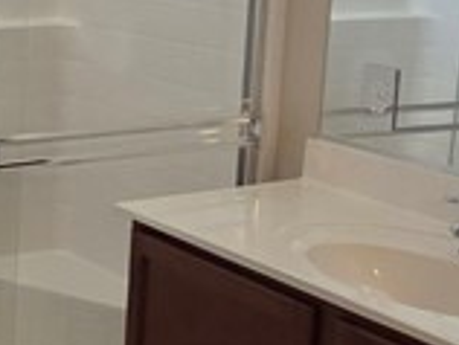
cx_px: -203
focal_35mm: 84
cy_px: 38
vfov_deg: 17.4
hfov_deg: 20.4
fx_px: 1116
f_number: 1.9
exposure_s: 1/60
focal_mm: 2.2
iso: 320
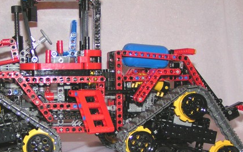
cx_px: 75
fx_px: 404
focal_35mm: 61
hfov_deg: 33.1
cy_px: 86
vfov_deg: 21.3
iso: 200
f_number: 2.8
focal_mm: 5.8
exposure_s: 1/40
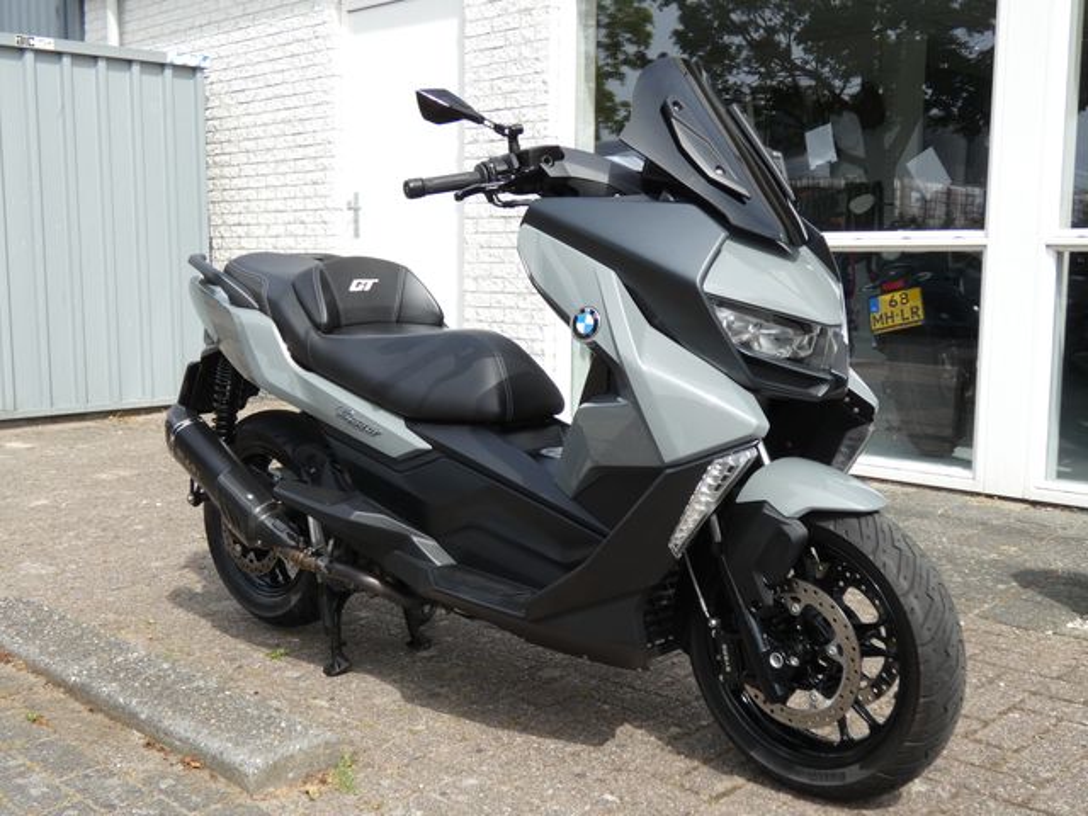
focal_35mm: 41
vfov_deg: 35.1
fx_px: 1289
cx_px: 544
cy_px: 408
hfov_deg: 45.8
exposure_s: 1/400
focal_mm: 7.3
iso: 80
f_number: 3.6
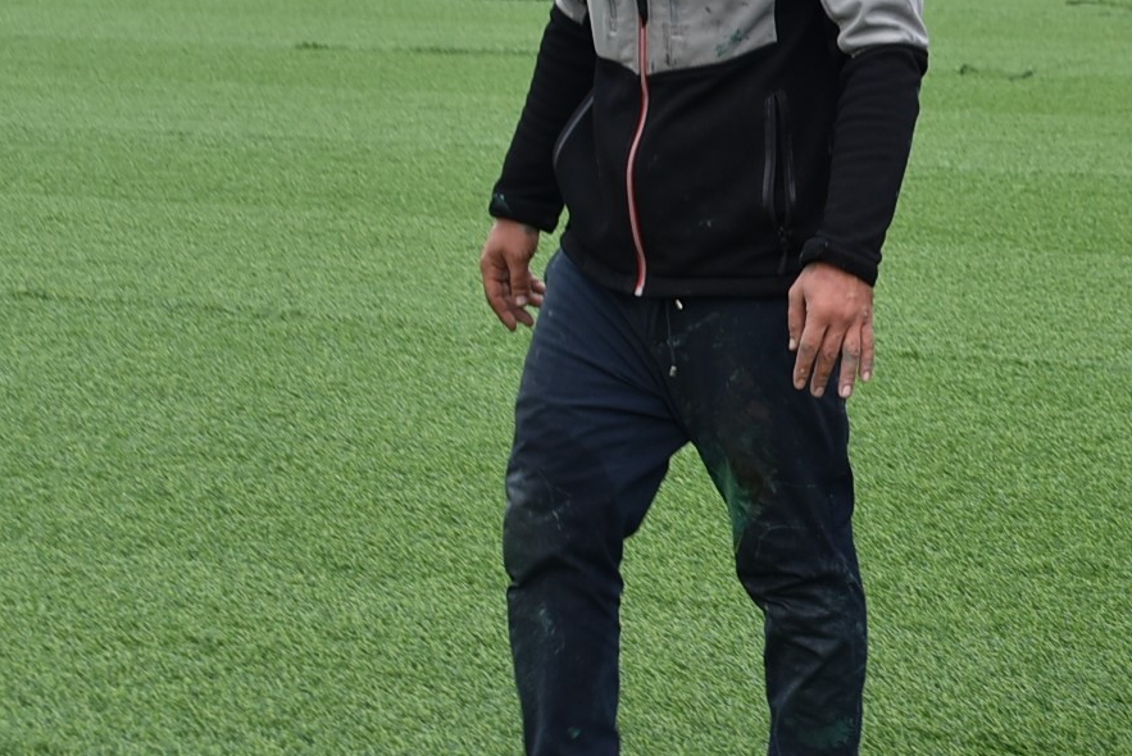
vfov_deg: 11.3
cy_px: 345
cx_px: 1173
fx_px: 3839
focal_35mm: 122
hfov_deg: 16.4
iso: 125
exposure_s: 1/125
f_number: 5.6
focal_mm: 24
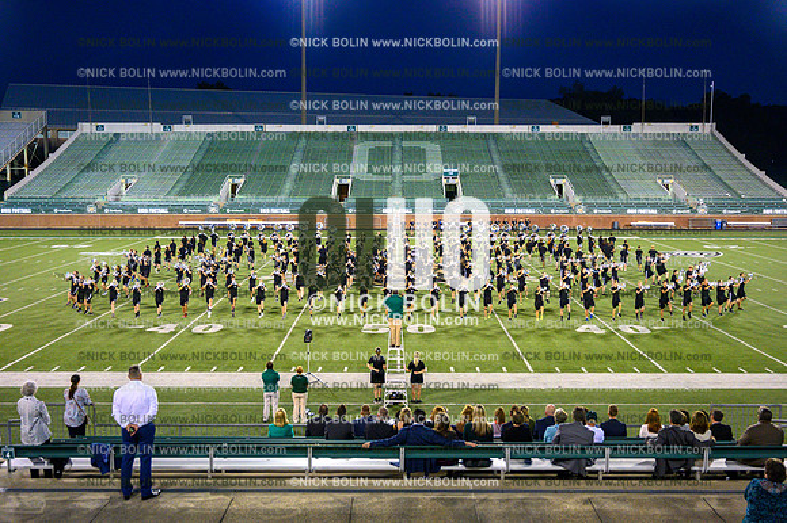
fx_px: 787
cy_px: 262
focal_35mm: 36
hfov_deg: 53.2
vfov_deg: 36.8
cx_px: 394
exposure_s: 1/1000
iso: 4000
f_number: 4
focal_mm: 36
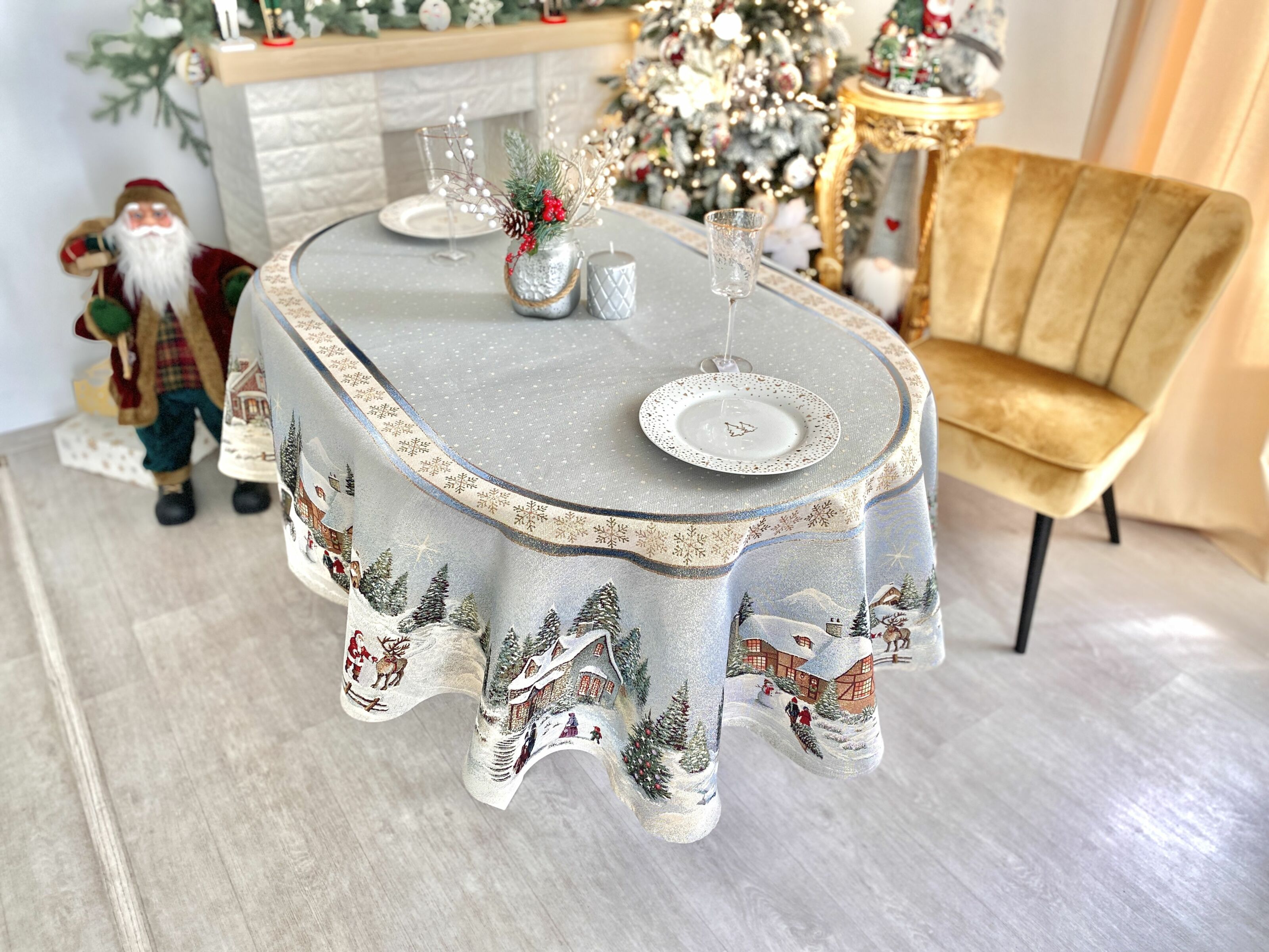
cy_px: 476
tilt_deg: -32.3
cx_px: 634
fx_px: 953
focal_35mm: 26
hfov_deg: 67.3
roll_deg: -1.3
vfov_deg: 53.1
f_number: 1.8
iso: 64
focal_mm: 4.25
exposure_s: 1/100
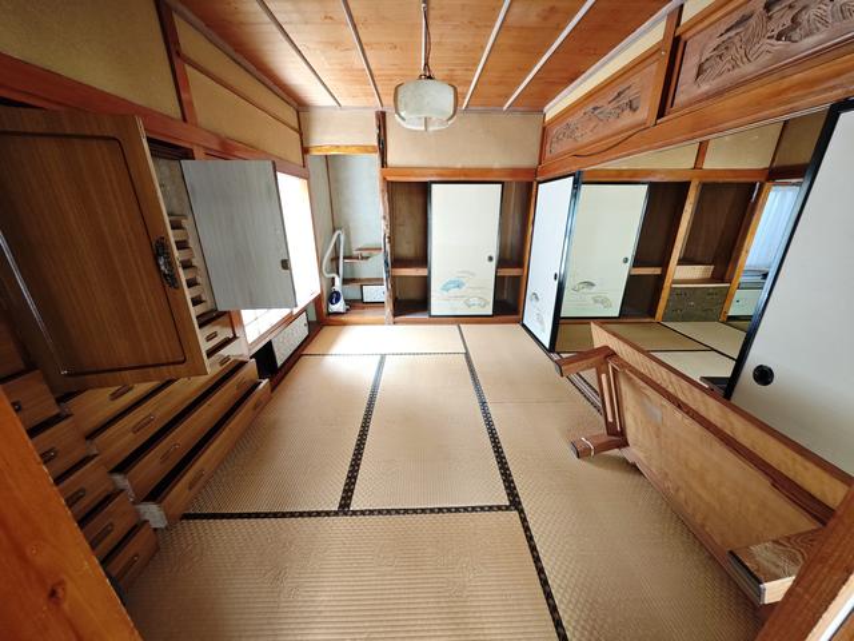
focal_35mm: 12
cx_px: 427
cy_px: 320
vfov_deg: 94.5
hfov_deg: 110.5
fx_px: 296
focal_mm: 2.03
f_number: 1.8
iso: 250
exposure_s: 1/33.3
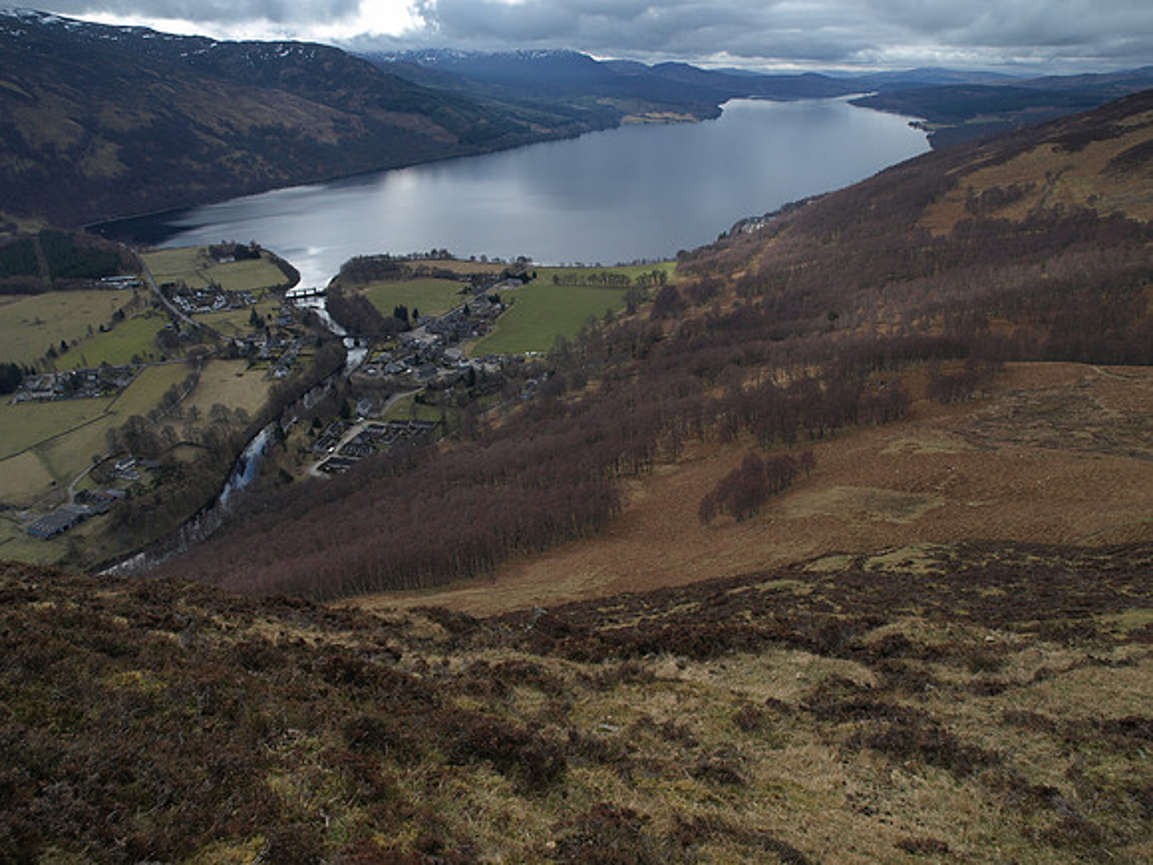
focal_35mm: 24
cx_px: 576
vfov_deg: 56.8
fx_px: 799
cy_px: 432
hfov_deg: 71.6
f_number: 5.6
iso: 200
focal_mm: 12
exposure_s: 1/640
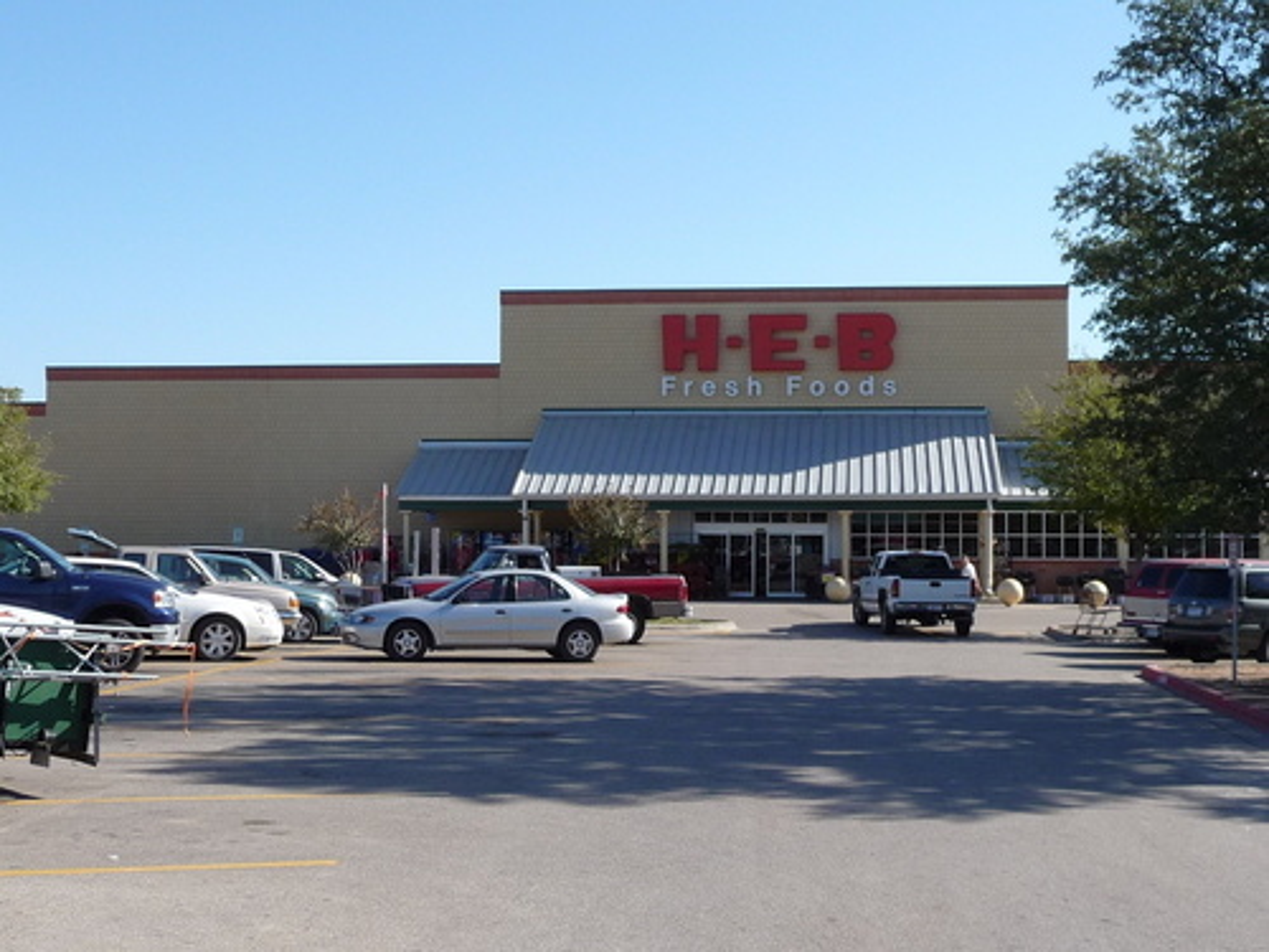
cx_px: 634
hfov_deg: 38.2
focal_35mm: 50
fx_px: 1833
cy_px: 476
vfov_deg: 29.1
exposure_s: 1/800
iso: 100
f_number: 3.4
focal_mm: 5
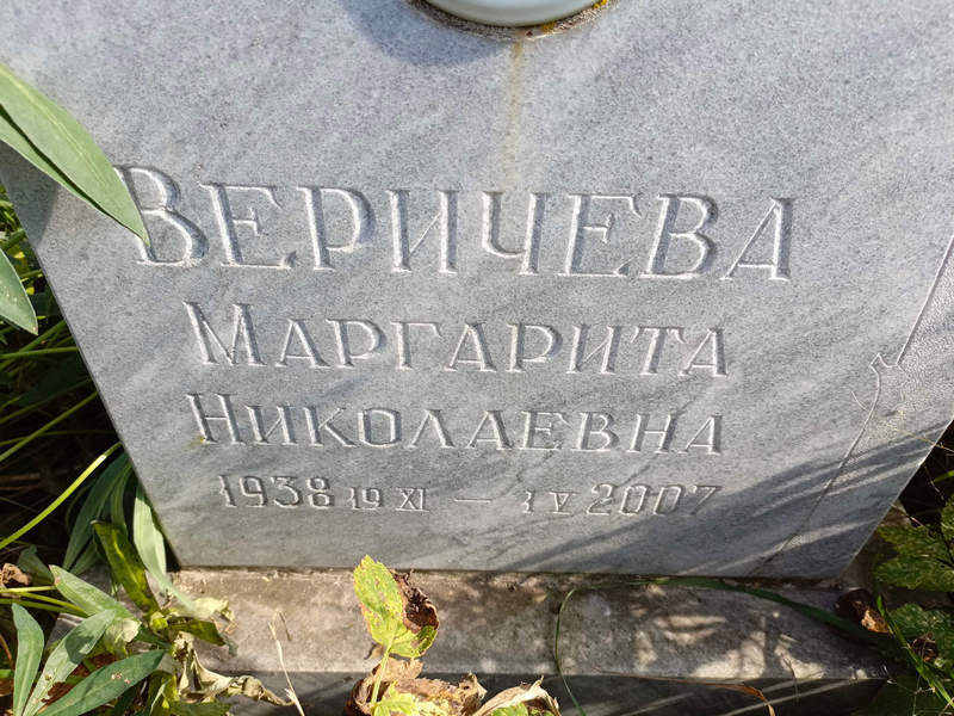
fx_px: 689
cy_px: 358
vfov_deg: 54.9
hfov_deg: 69.4
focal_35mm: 25
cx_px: 477
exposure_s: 1/440
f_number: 1.69
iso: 112
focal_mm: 4.76
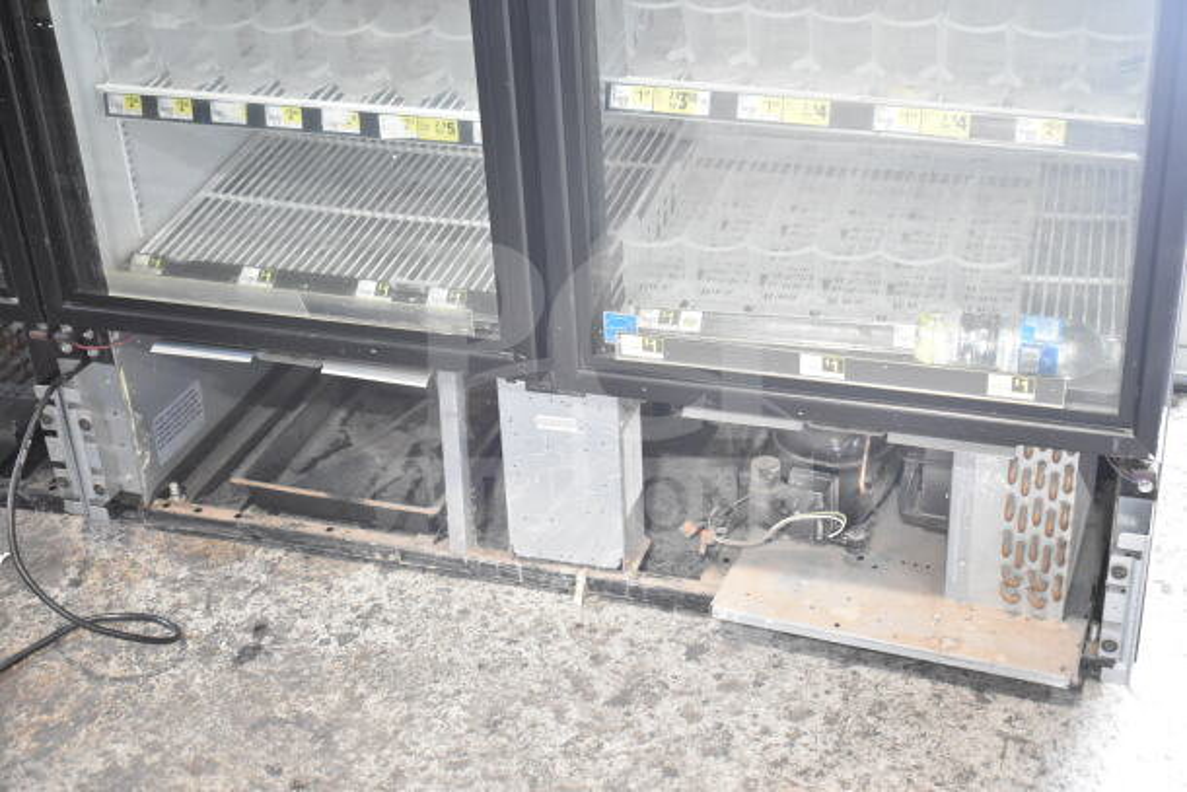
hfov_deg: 38.9
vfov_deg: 26.5
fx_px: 1682
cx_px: 594
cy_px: 396
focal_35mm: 51
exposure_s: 1/50
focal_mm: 34
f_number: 4.5
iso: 2200
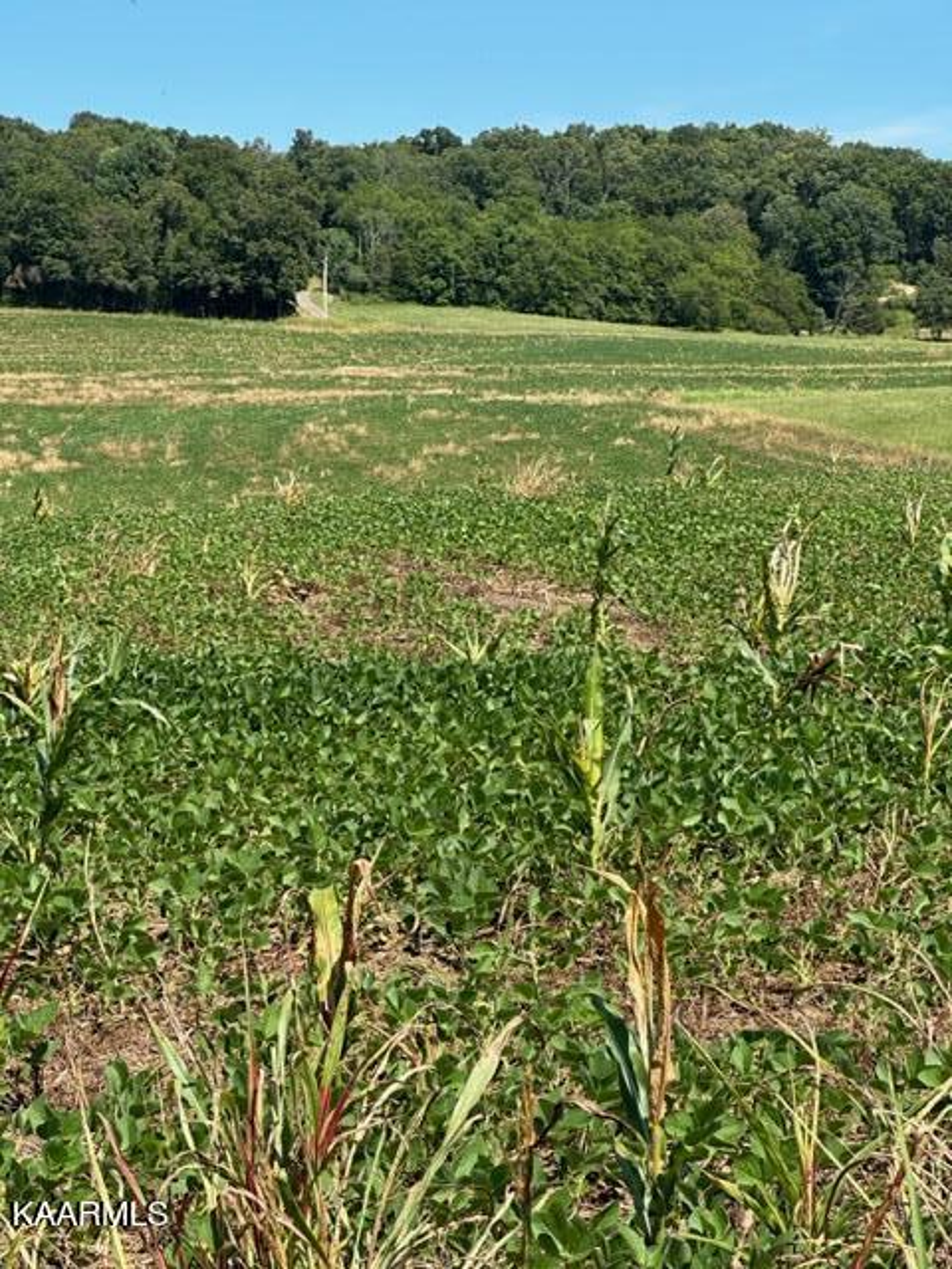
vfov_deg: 25.3
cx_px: 476
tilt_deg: -7.0
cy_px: 634
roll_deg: +2.0
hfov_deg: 19.1
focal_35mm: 77
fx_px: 2824
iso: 32
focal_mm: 9
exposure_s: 1/455
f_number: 2.8
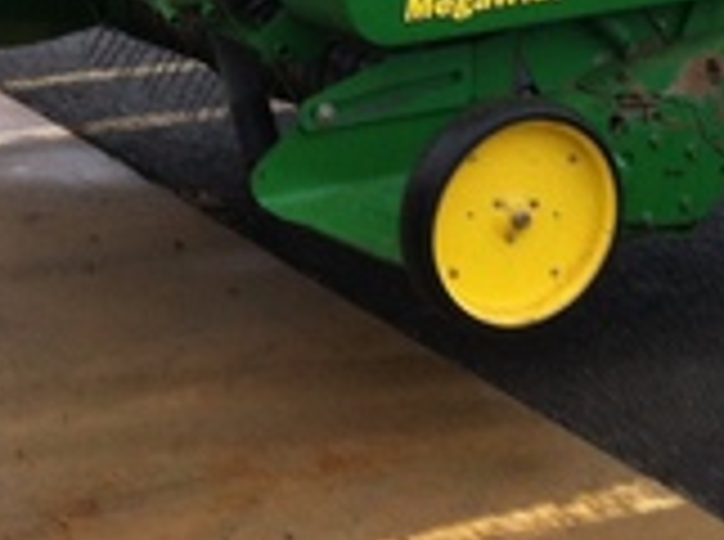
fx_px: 2462
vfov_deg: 11.8
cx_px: 652
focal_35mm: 118
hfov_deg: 16.5
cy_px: -342
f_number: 2.8
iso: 80
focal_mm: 3.85
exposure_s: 1/33
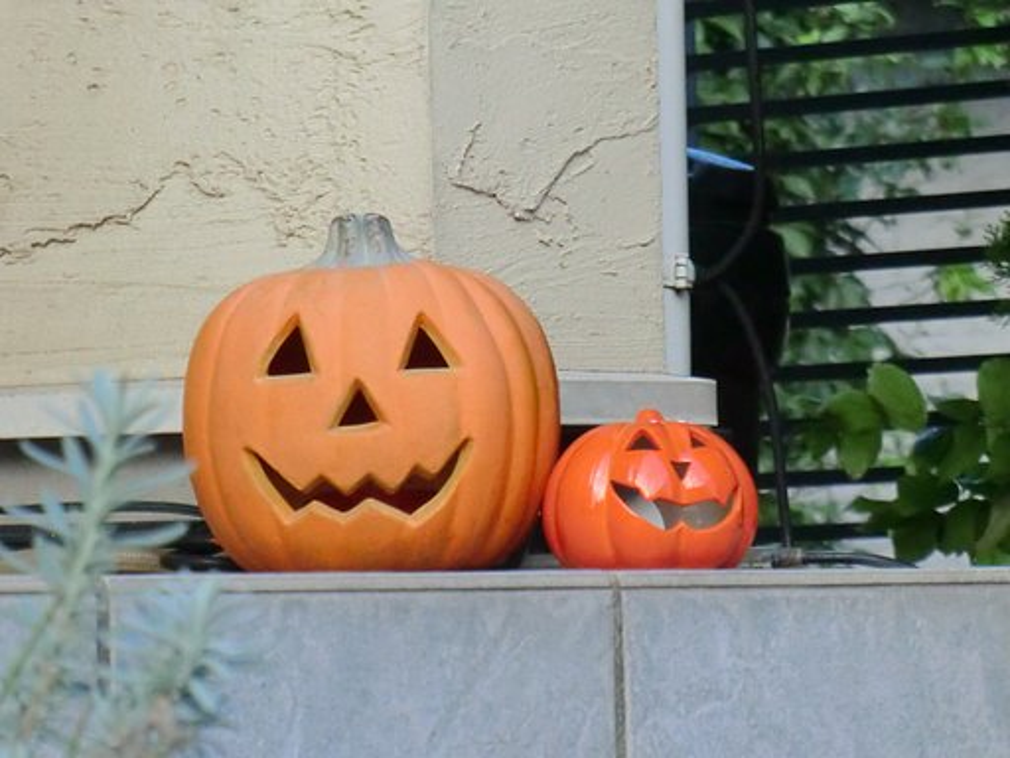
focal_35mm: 168
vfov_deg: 8.8
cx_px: 505
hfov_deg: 11.8
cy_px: 379
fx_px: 4902
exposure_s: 1/160
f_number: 4.8
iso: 500
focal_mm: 30.1
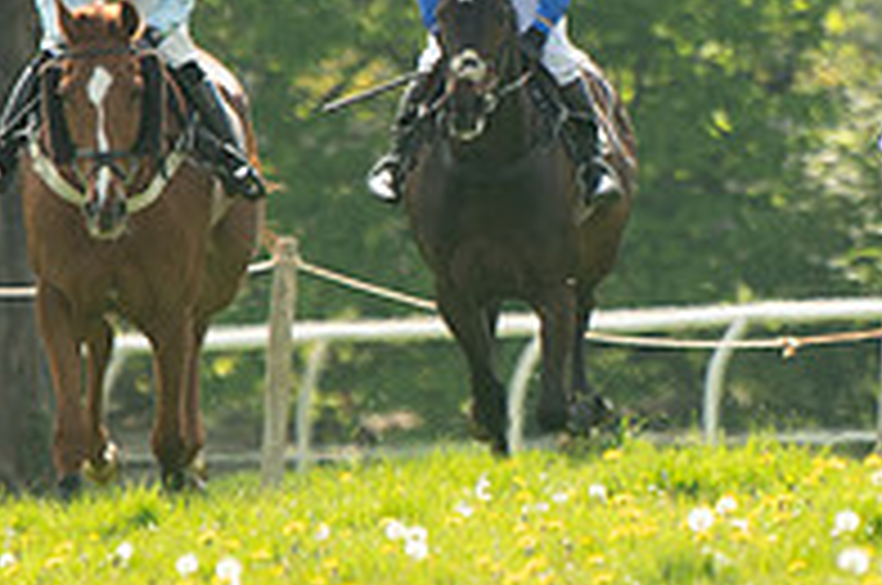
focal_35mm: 1246
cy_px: 236
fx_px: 30477
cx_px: 720
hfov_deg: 1.7
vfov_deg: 1.1
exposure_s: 1/1600
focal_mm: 280
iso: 400
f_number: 4
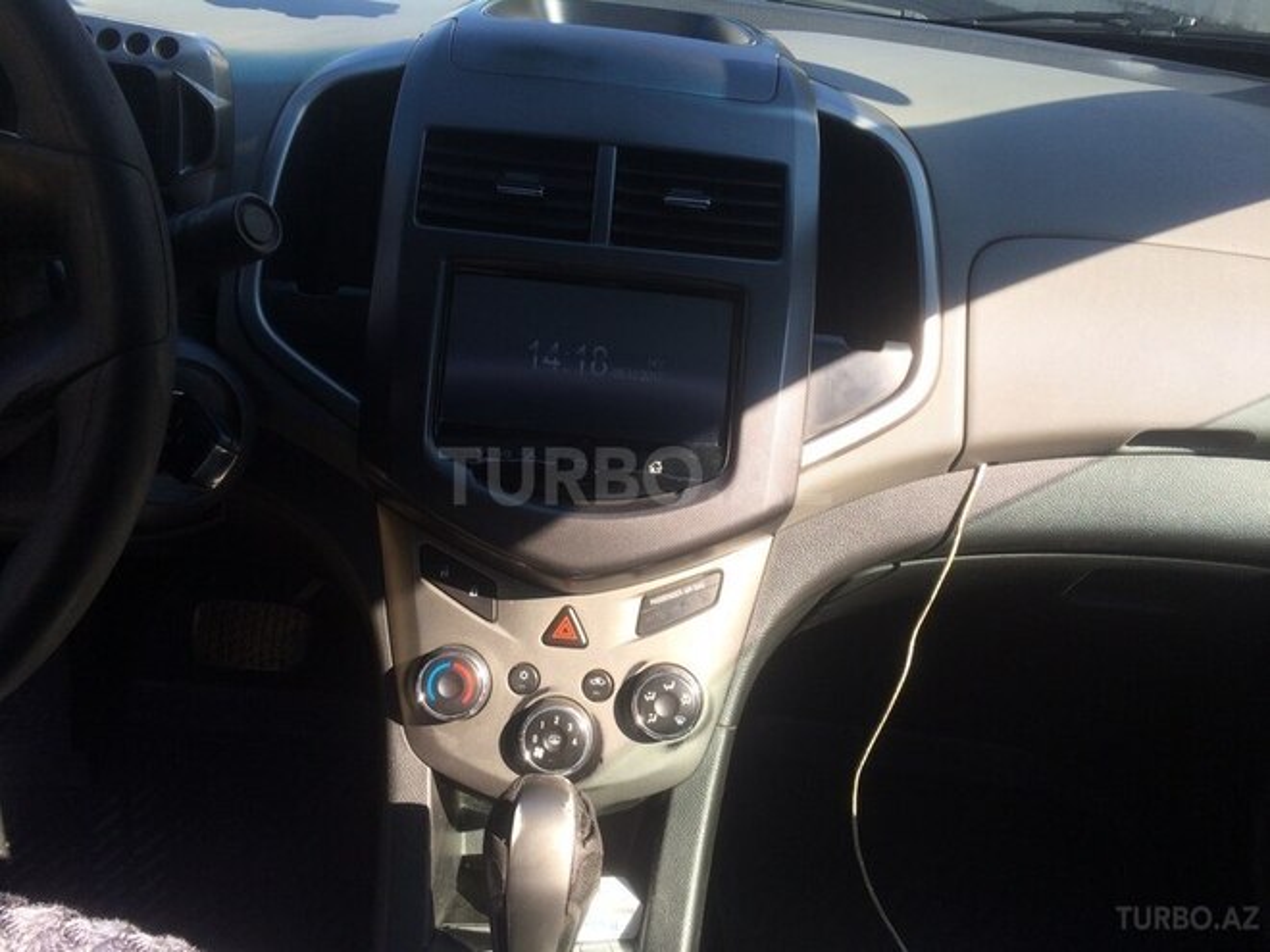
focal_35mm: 29
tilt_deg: -31.6
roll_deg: -8.6
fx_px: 1064
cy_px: 476
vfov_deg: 48.2
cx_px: 635
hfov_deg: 61.7
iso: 32
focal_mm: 4.15
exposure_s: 1/461
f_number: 2.2
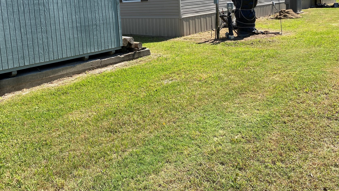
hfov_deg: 56.6
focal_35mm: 35
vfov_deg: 32.7
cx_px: 162
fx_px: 315
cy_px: 36
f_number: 1.8
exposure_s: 1/2183
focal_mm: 4.25
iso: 32
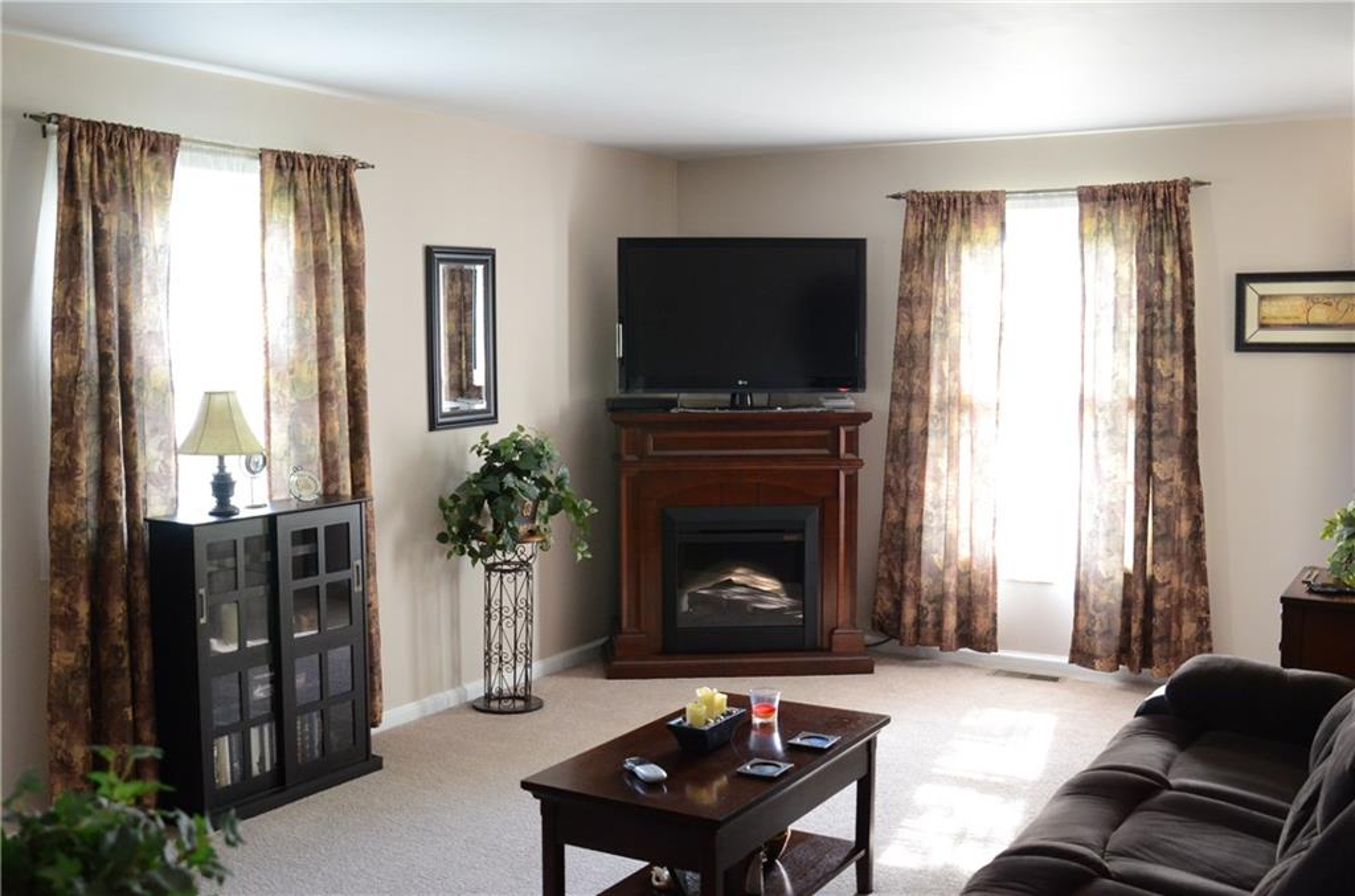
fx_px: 1351
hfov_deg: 53.3
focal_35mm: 36
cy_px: 448
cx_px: 678
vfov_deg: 36.7
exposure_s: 1/13
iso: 1600
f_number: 5
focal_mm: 24
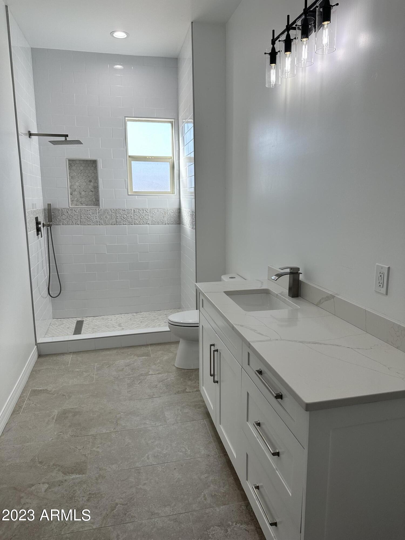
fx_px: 374
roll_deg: -1.0
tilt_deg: -10.3
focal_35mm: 24
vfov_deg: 71.6
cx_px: 202
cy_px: 270
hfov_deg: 56.8
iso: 80
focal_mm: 6.86
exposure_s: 1/342
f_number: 1.78
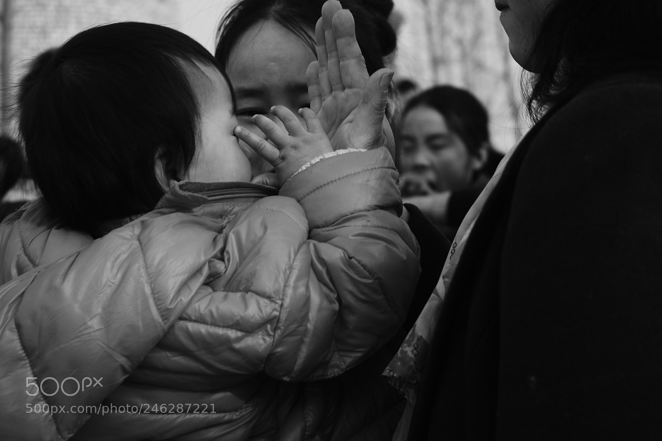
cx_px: 331
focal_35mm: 82
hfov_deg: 24.6
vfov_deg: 16.5
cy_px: 220
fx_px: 1517
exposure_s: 1/160
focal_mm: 55
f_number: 6.3
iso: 200
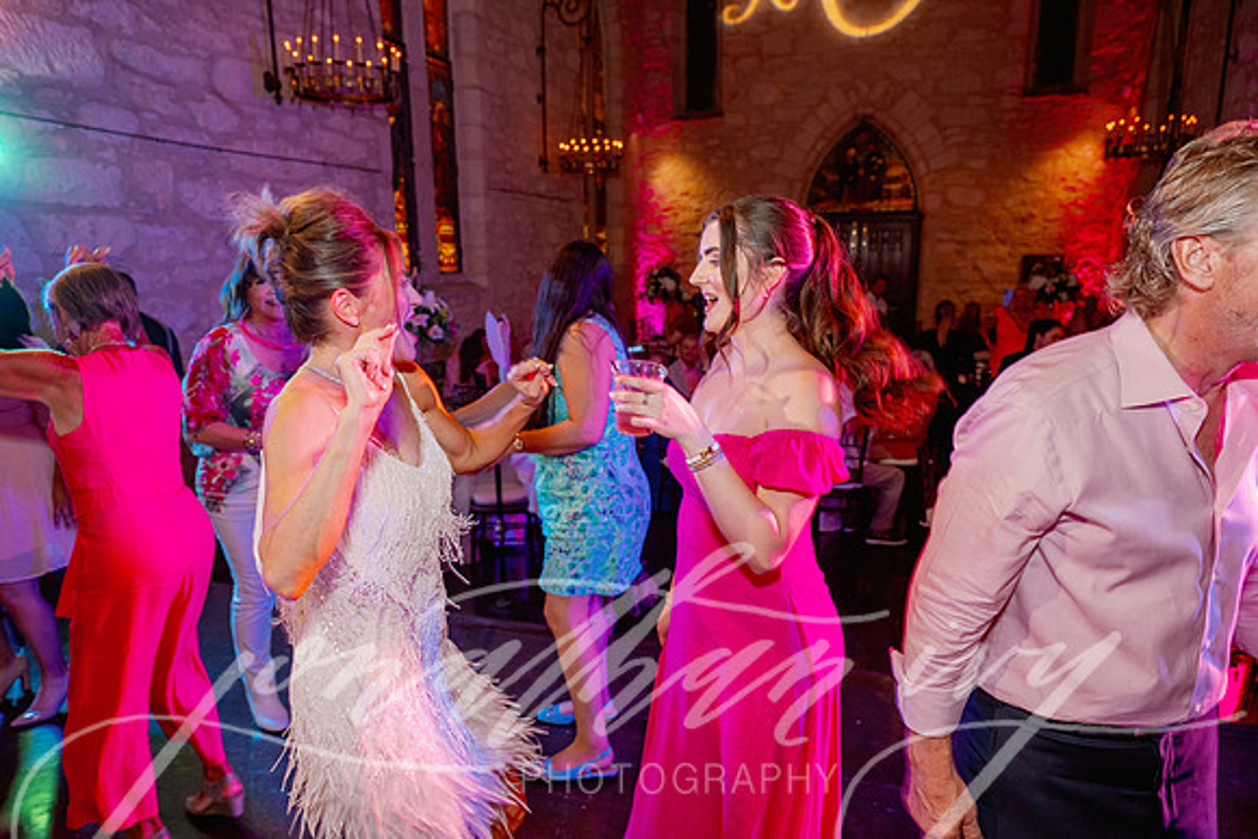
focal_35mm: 24
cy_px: 420
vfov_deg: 53.2
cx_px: 629
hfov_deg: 73.7
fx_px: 839
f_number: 3.5
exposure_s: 1/80
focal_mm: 24
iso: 1000
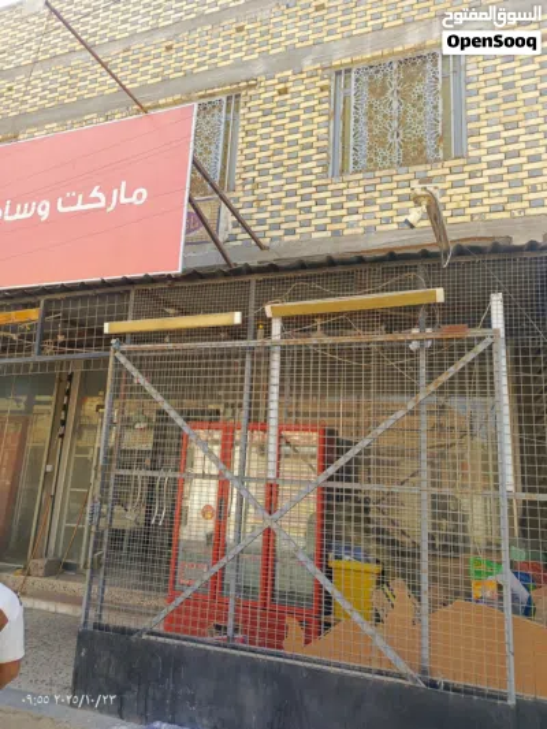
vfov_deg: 73.9
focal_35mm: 23
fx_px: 484
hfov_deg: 58.9
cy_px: 364
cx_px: 274
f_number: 1.75
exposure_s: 1/129
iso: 100
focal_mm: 5.25
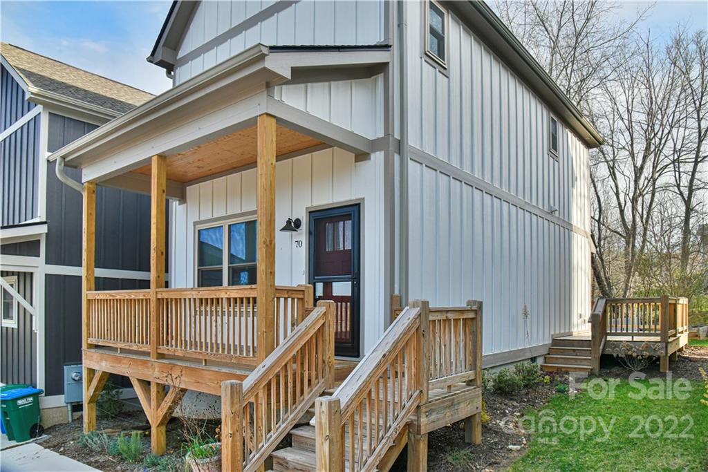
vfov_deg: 53.1
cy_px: 236
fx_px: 472
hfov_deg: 73.7
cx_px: 354
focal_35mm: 24
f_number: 9
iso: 1600
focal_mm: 24
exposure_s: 1/320
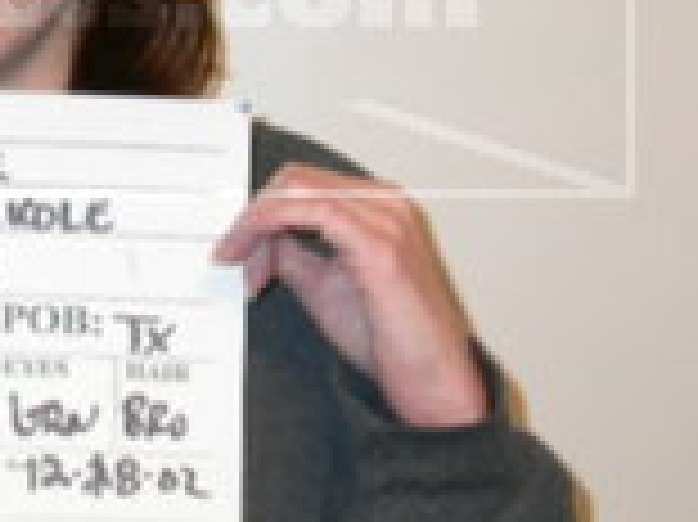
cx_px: -38
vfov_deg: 9.5
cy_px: -25
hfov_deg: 12.6
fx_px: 3103
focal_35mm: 154
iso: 100
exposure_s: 1/60.3
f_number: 3.3
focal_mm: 14.4
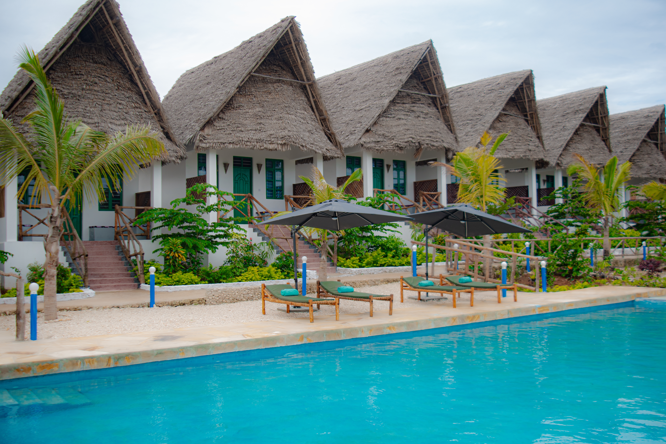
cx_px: 333
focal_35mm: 36
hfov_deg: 53.1
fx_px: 666
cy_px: 222
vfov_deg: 36.9
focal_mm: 24
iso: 100
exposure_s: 1/320
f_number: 4
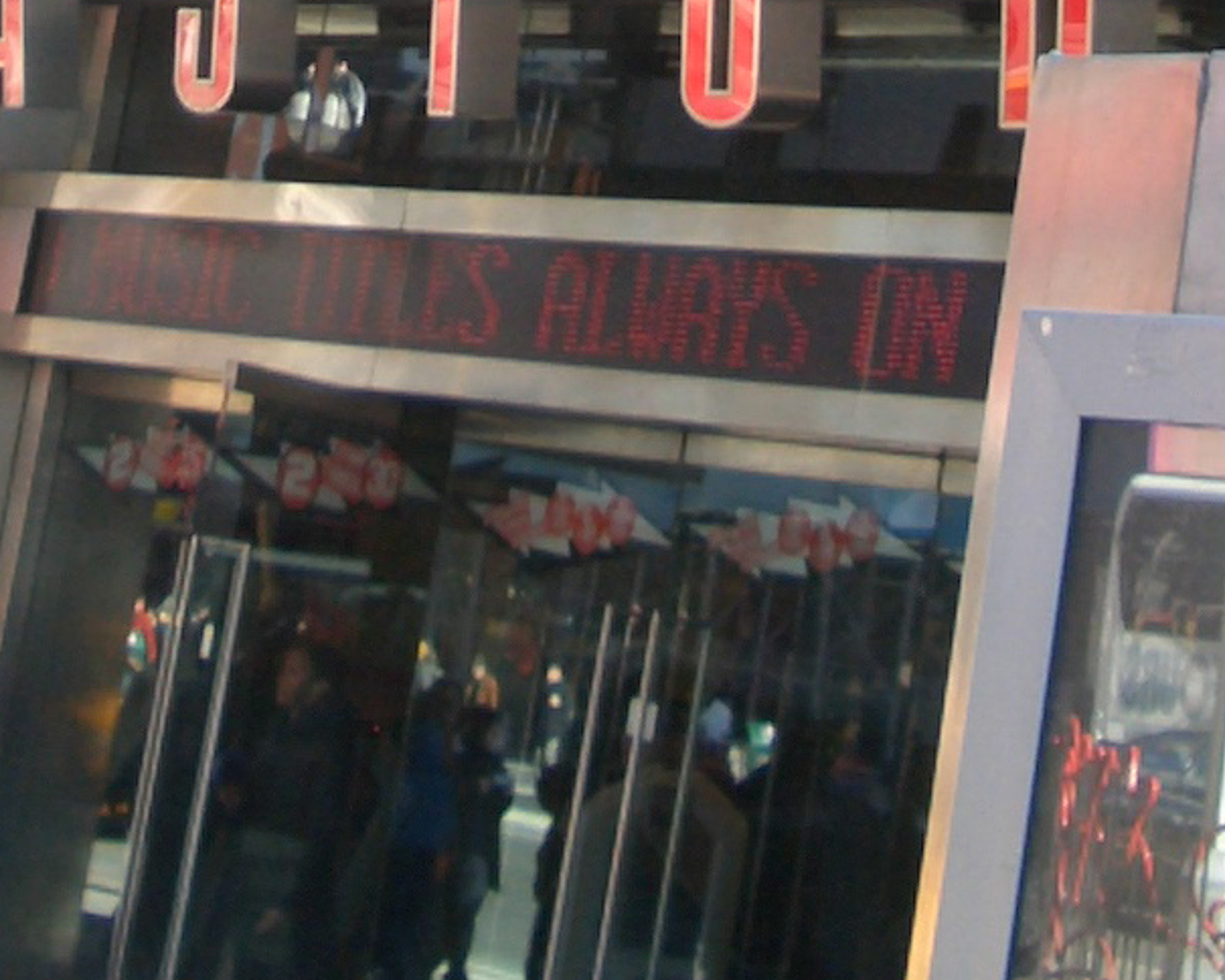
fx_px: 4713
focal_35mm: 130
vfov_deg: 11.2
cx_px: 362
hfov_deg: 14.8
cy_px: -674
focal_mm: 5.8
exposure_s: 1/80
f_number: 2.6
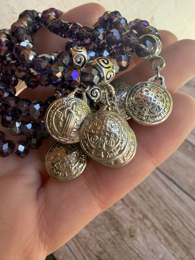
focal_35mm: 24
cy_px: 130
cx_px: 98
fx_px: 180
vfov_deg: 71.6
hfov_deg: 56.8
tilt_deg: -54.9
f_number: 2.2
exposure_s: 1/121
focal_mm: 2.22
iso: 64
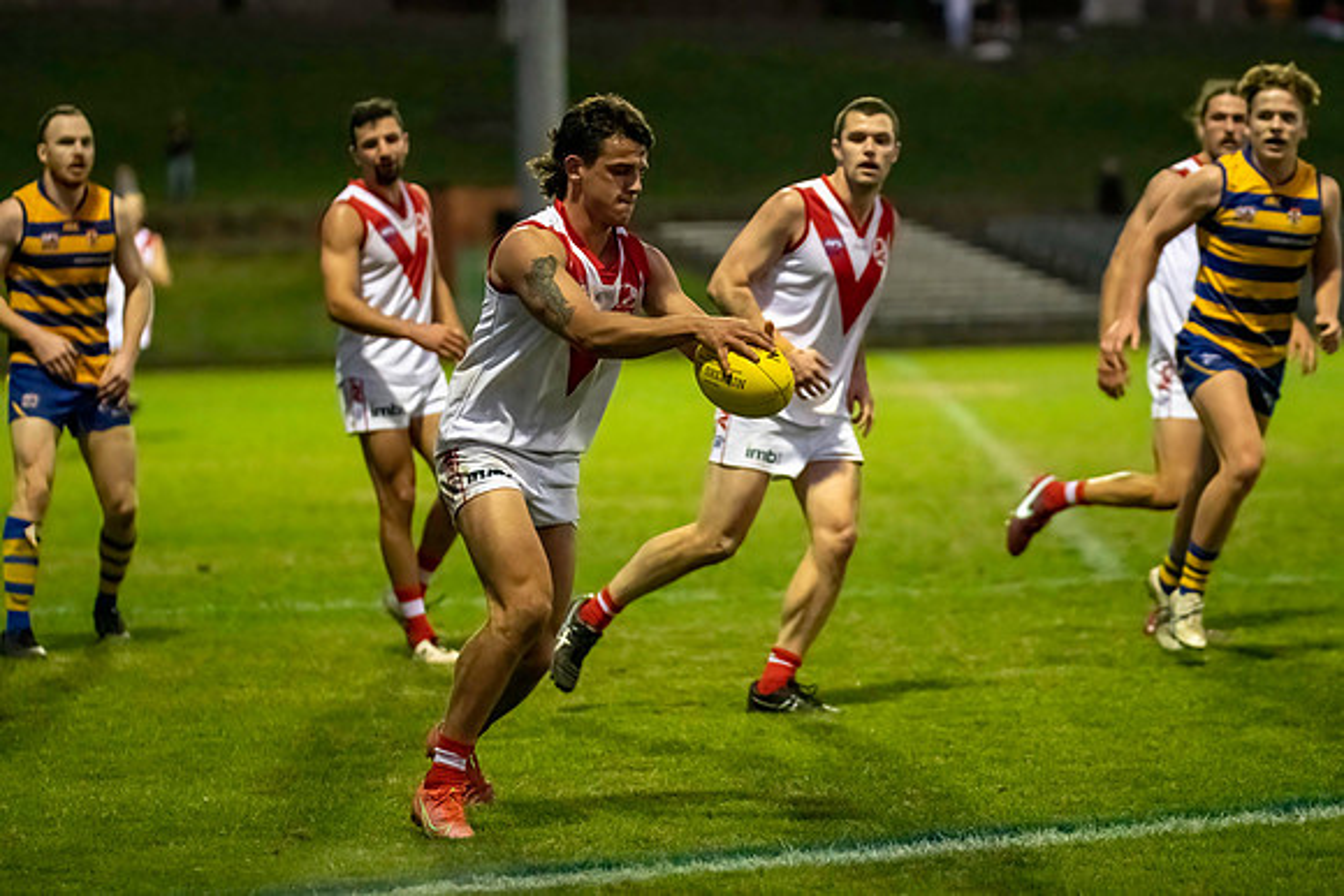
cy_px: 448
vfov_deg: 8.6
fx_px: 5956
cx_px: 672
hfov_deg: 12.9
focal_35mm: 160
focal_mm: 145
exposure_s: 1/1600
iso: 10000
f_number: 2.8
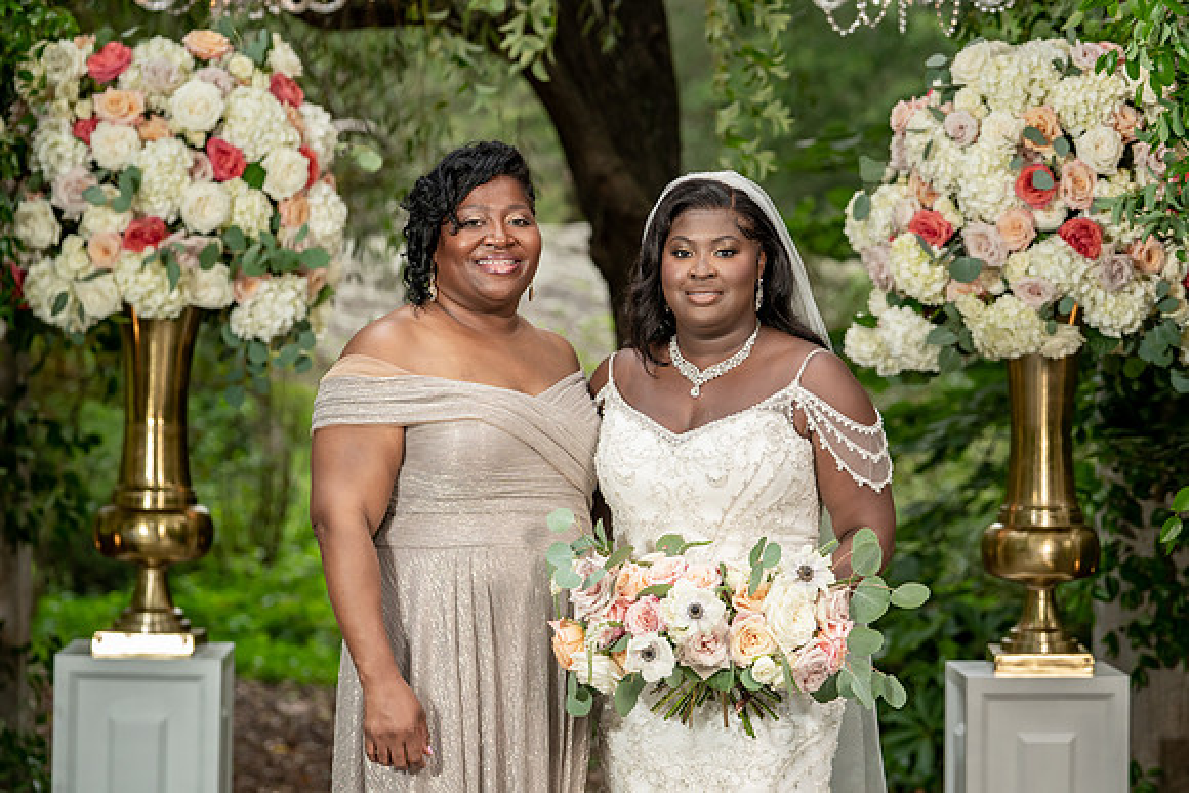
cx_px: 680
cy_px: 427
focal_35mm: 115
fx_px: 3787
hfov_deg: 17.8
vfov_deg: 12.0
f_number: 4
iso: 640
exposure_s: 1/200
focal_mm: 100
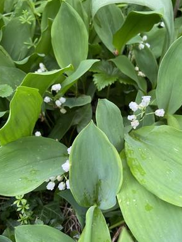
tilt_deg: -49.9
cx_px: 92
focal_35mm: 27
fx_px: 189
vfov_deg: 65.3
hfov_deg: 51.4
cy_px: 123
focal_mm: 4.25
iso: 125
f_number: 1.8
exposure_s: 1/60
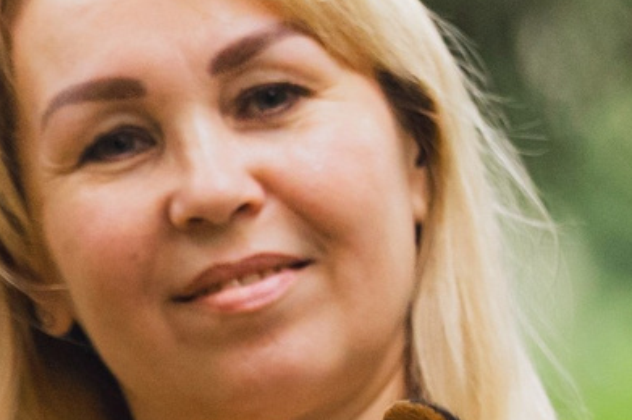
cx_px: 137
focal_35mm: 1311
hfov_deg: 1.6
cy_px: 692
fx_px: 22995
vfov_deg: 1.0
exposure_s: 1/1250
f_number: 3.2
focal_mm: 200
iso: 1600
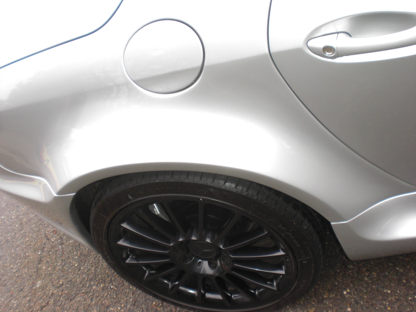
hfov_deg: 49.0
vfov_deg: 37.7
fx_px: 457
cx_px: 208
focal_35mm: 38
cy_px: 156
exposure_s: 1/100
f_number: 3.1
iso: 100
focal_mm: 6.3
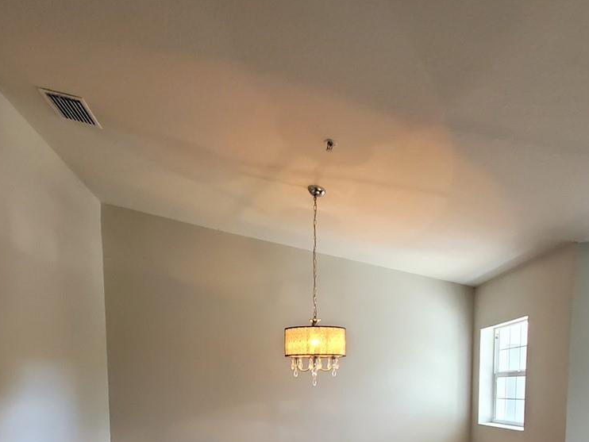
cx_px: 295
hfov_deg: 63.4
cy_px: 445
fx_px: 477
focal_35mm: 28
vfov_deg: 42.7
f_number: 2.2
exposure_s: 1/60
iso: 250
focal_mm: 1.8
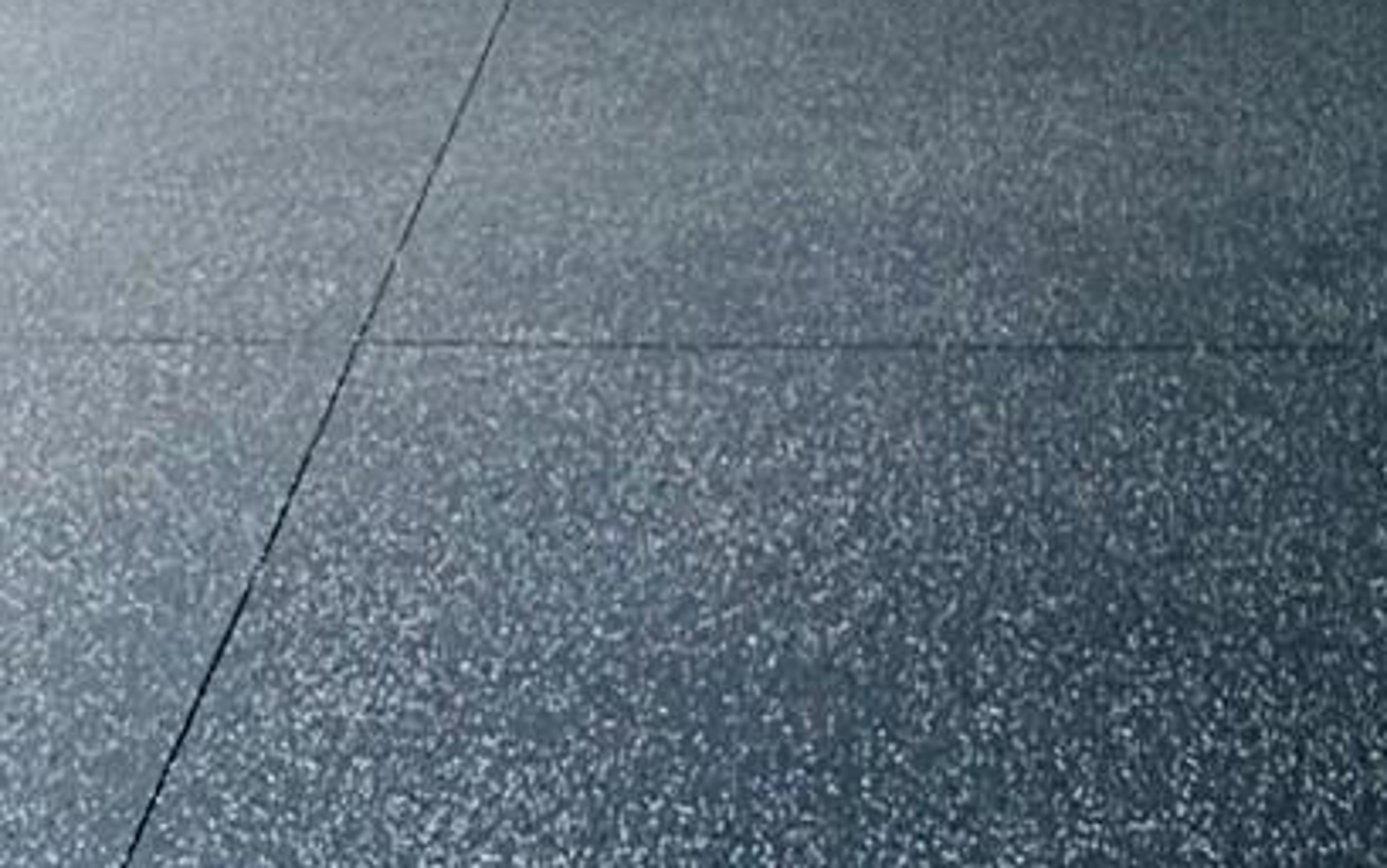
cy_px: -427
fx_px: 2193
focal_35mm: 58
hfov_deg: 35.0
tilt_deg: -7.4
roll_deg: +1.9
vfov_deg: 19.5
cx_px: 590
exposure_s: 1/99
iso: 320
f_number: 2.2
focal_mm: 2.22
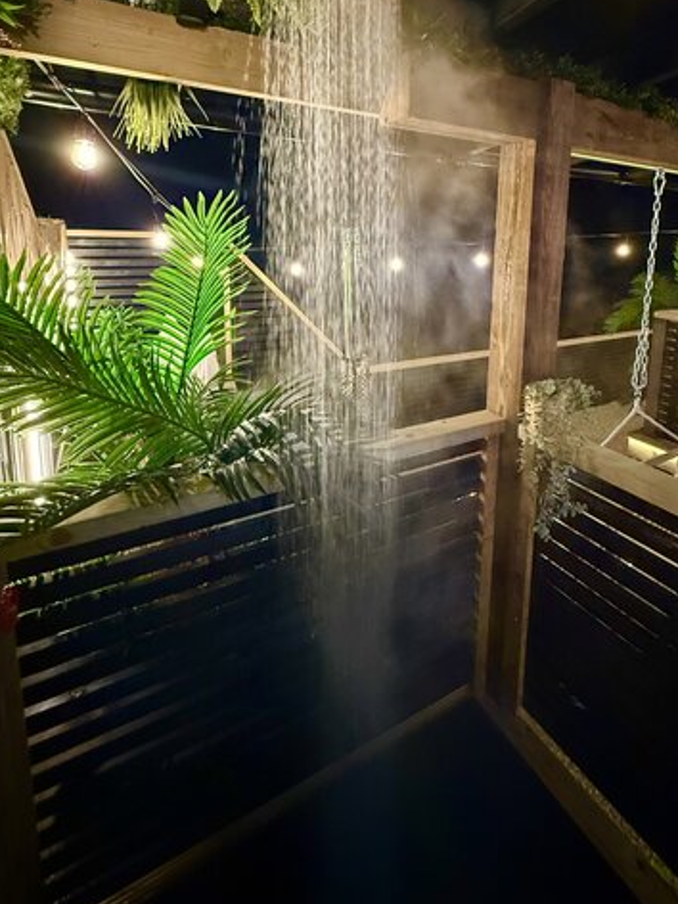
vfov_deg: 82.1
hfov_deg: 68.0
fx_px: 496
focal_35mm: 19
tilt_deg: -9.1
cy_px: 310
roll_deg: -0.2
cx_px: 406
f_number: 2.2
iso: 1000
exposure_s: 1/50
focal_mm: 2.22
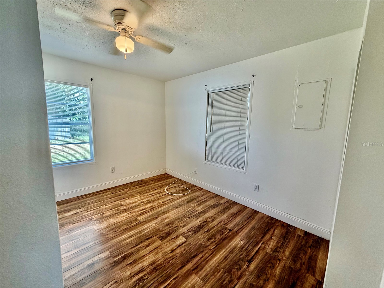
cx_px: 192
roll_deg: -1.9
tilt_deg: -8.3
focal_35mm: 14
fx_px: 155
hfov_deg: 102.1
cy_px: 144
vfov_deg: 85.7
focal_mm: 2.22
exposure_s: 1/120
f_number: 2.2
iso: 160
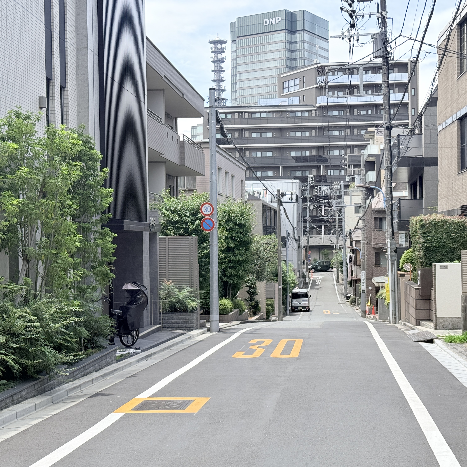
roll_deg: +0.9
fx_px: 870
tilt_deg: +0.8
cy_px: 234
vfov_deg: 30.0
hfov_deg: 30.0
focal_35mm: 57
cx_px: 243
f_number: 1.78
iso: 80
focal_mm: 6.76
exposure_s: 1/2762
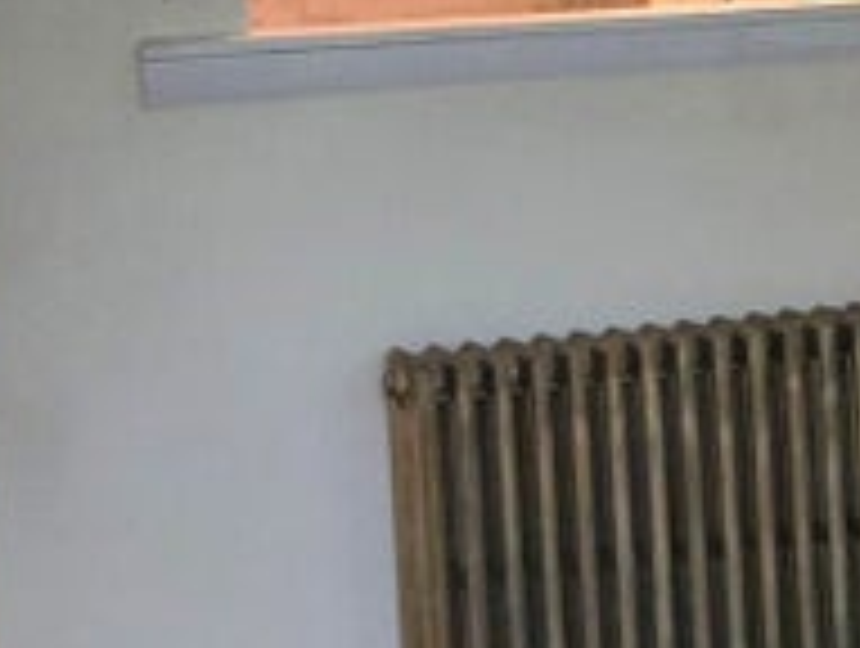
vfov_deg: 9.0
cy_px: -22
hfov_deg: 11.4
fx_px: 4082
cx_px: 1362
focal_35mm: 164
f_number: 1.8
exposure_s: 1/60.2
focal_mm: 5.4
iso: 500
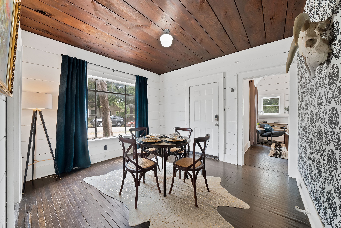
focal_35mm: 12
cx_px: 170
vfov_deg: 90.1
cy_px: 114
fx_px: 114
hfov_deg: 112.6
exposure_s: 1/4
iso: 640
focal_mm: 12
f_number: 9
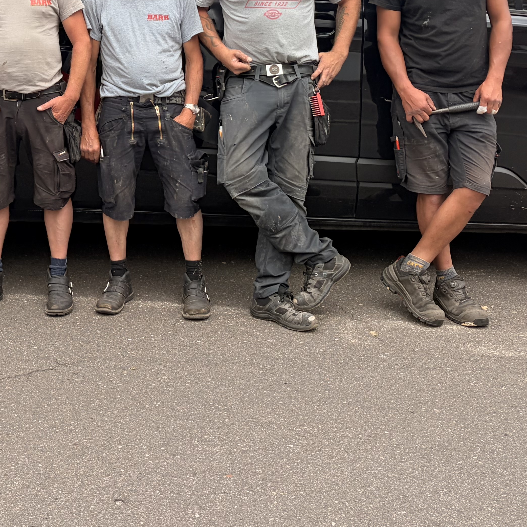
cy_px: 49
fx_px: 1085
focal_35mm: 63
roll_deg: +2.0
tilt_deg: -5.0
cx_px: 66
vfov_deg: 26.4
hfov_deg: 26.5
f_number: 1.6
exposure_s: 1/1587
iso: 64
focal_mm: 5.96
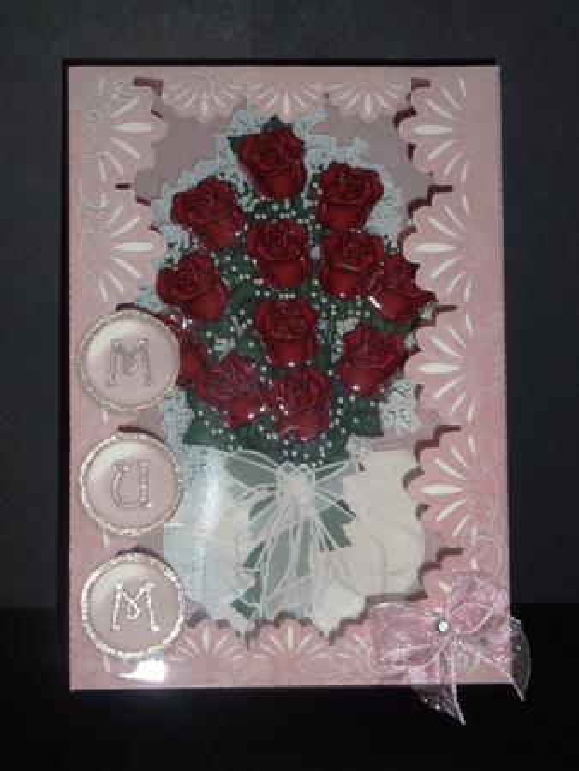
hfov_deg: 16.4
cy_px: 386
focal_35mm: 90
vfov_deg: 21.8
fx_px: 2005
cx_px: 290
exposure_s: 1/40
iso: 100
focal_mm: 14.7
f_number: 4.3
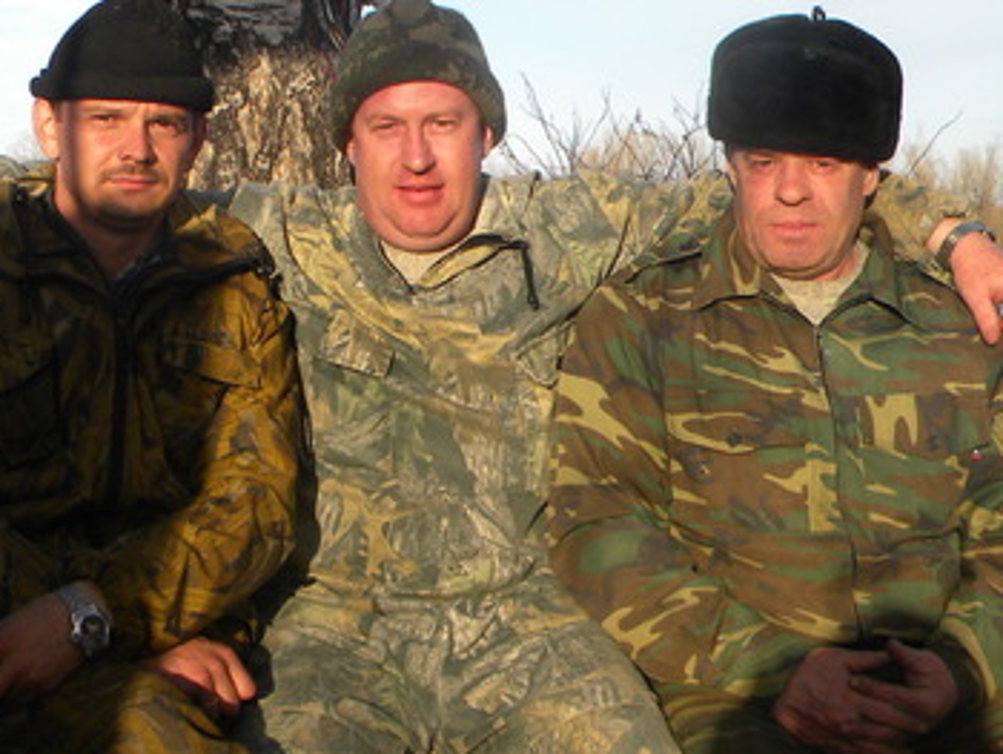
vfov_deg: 20.4
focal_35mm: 72
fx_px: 2088
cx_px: 387
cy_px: 271
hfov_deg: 26.9
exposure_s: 1/430
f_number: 3.7
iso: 80
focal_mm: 6.4
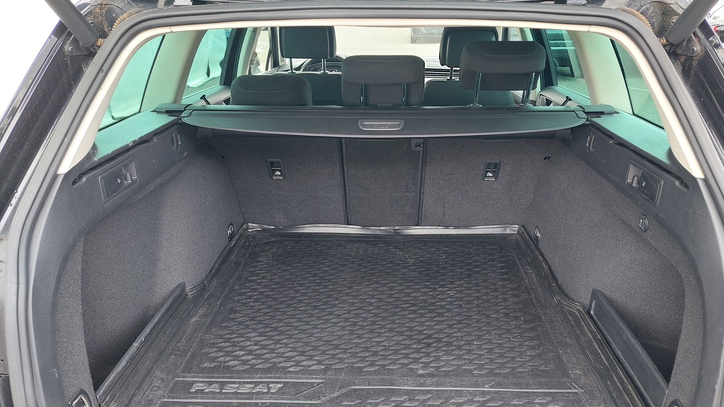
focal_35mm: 27
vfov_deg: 42.2
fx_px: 518
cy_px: 276
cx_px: 373
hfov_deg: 69.8
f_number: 1.8
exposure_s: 1/50
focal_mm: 5.23
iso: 100
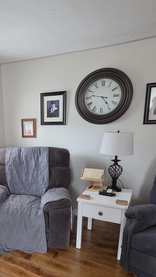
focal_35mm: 27
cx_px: 4
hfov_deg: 38.6
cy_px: 175
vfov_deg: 68.7
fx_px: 199
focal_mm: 2.2
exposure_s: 1/60
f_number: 2.2
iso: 500
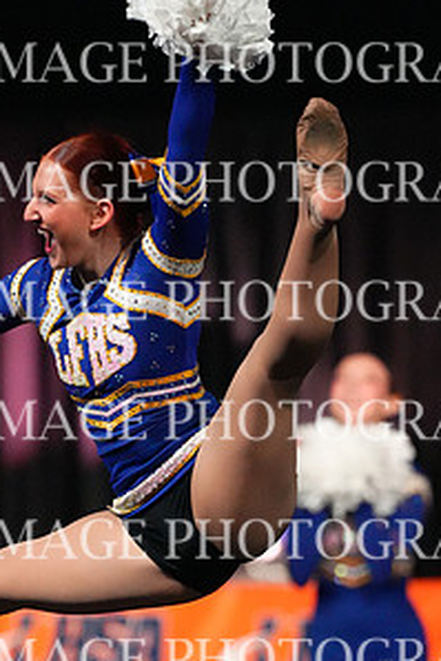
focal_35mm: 583
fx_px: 10699
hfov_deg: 2.4
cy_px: 599
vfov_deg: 3.5
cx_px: 150
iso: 16000
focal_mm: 300
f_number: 3.5
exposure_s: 1/1250
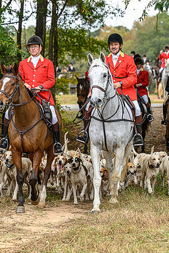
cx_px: 52
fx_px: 1301
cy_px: 141
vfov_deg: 11.1
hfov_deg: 7.4
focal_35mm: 185
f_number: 3.2
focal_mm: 110
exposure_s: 1/800
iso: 1250
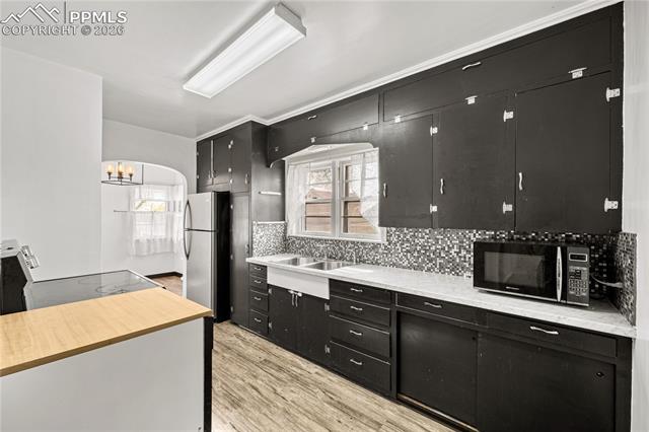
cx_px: 324
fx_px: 252
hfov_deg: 104.3
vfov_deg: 81.1
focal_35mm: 14
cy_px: 216
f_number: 10
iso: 200
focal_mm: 14
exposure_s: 1/2
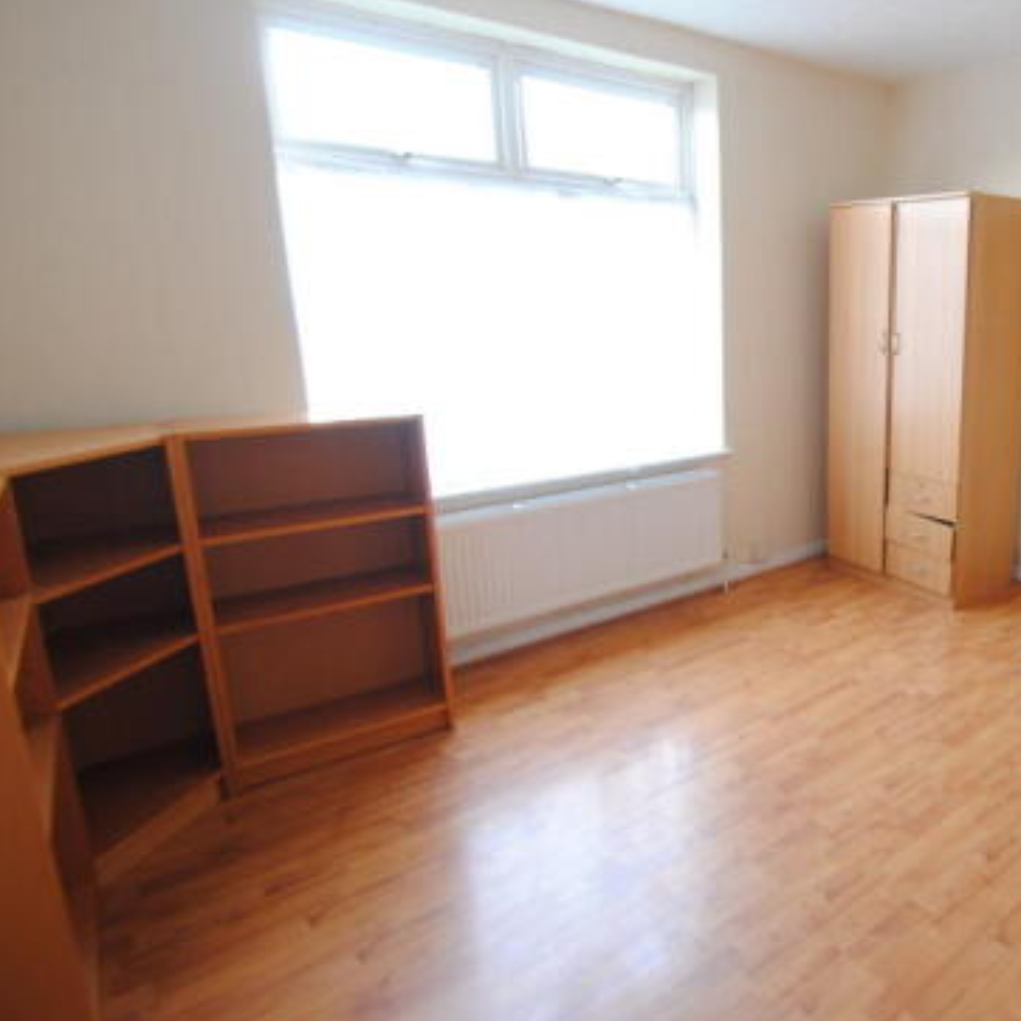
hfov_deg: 61.4
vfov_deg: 66.9
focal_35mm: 23
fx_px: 768
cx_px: 825
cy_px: 430
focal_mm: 10
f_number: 3.5
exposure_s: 1/13
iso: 400
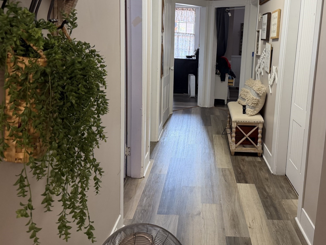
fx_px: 311
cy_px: 89
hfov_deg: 54.9
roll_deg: -2.5
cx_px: 199
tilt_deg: -7.8
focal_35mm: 33
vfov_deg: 42.6
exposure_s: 1/60
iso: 200
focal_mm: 6.76
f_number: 1.78
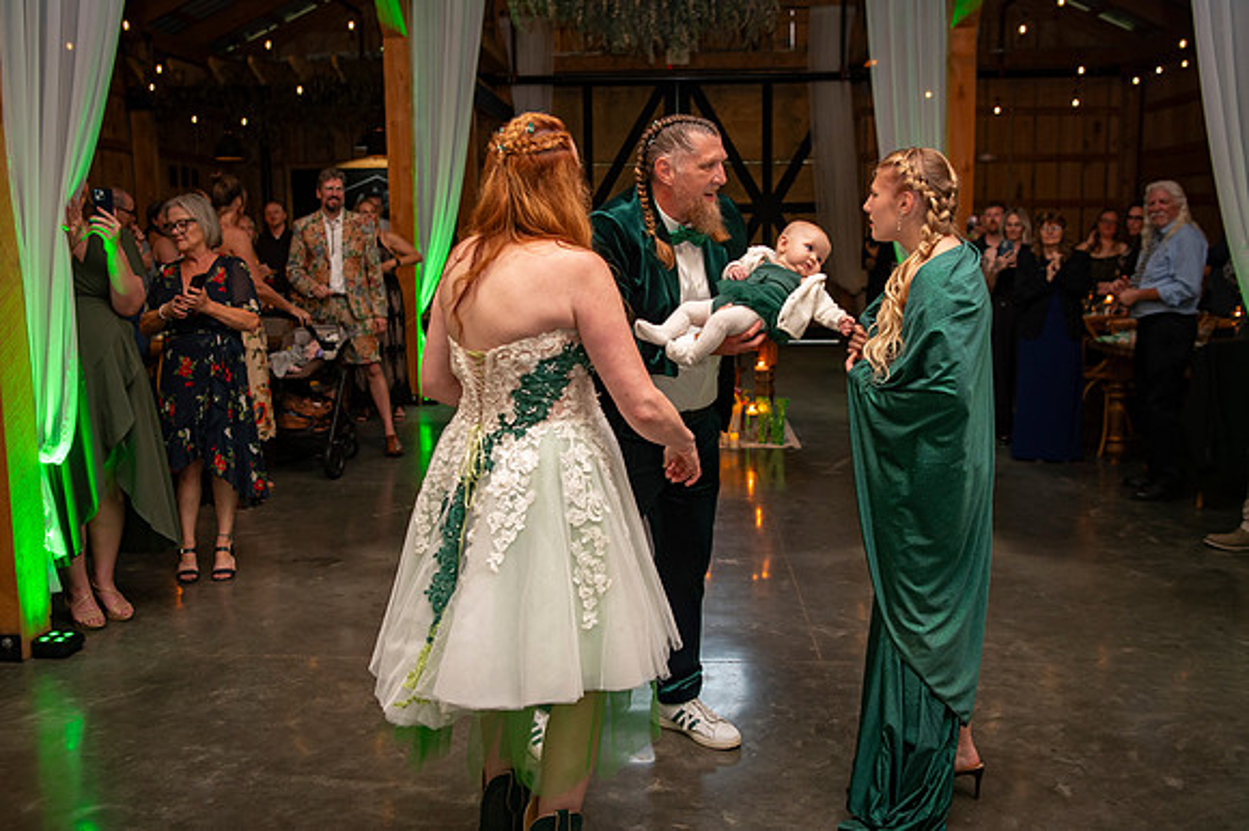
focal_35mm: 34
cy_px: 416
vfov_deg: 39.1
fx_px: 1169
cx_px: 624
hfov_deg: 56.2
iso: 800
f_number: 3.2
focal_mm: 31
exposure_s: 1/125
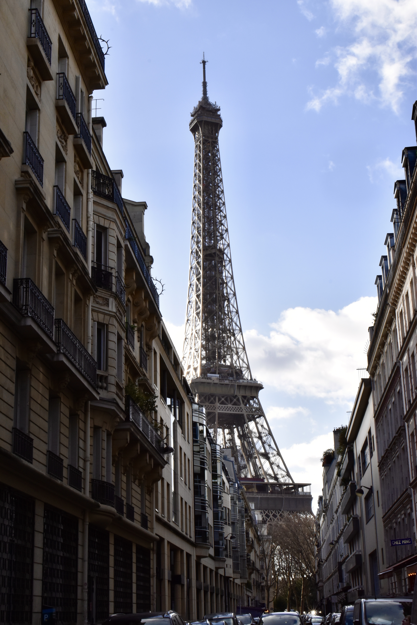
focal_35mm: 51
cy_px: 312
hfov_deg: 26.5
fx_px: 886
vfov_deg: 38.9
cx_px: 208
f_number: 29
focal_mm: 34
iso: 800
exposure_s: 1/200
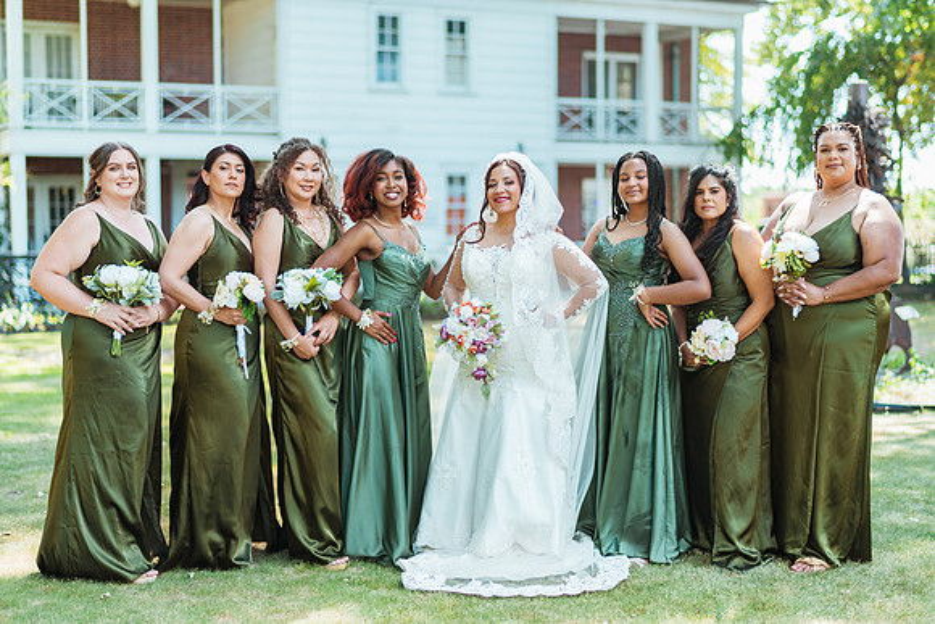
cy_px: 312
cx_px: 468
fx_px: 1507
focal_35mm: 58
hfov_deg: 34.5
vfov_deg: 23.4
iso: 100
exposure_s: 1/640
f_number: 1.4
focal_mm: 58
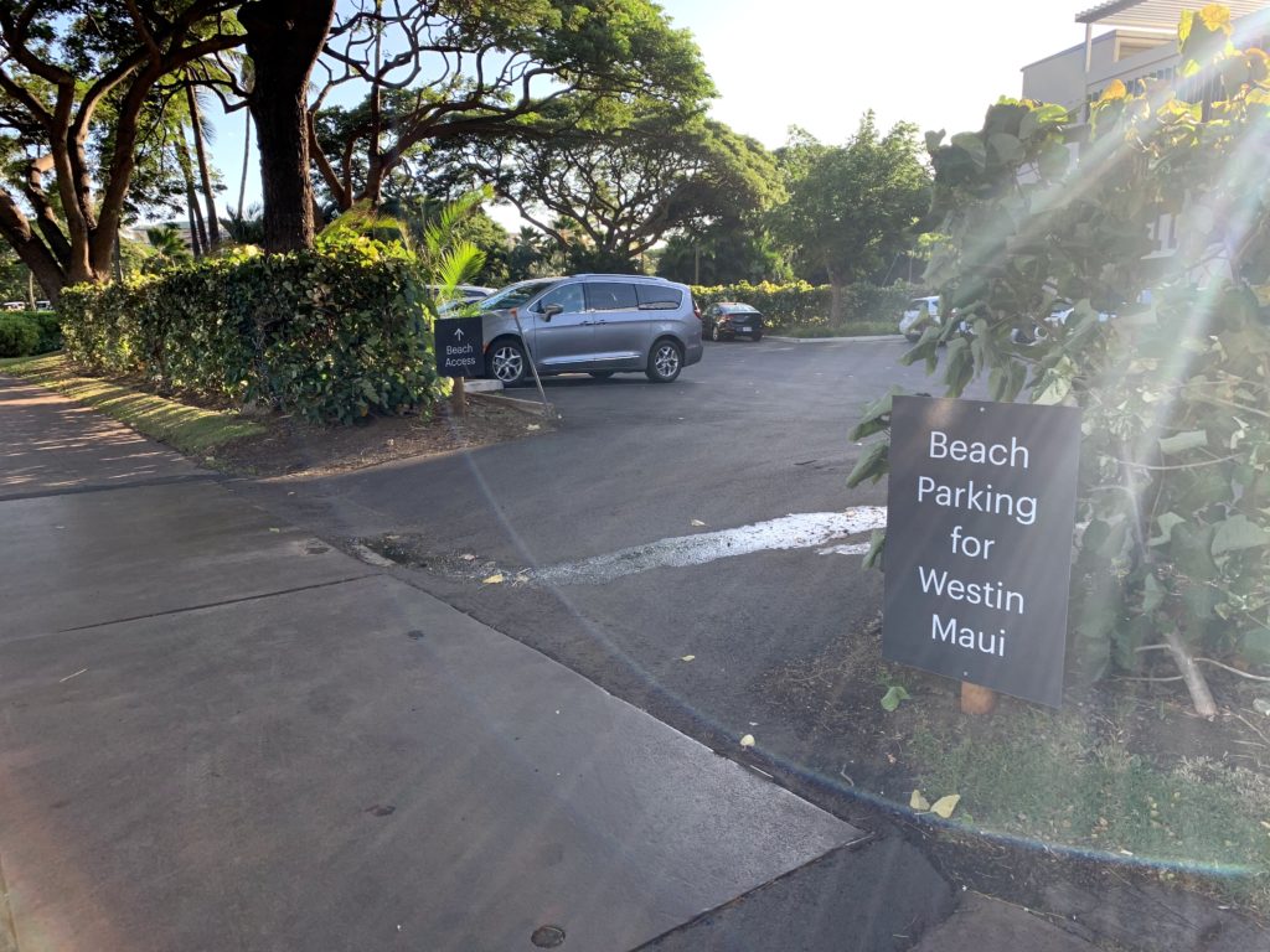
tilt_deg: -10.3
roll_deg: -0.5
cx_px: 635
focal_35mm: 26
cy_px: 476
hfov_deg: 67.3
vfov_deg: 53.1
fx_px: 954
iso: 25
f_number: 1.8
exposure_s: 1/287
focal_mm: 4.25
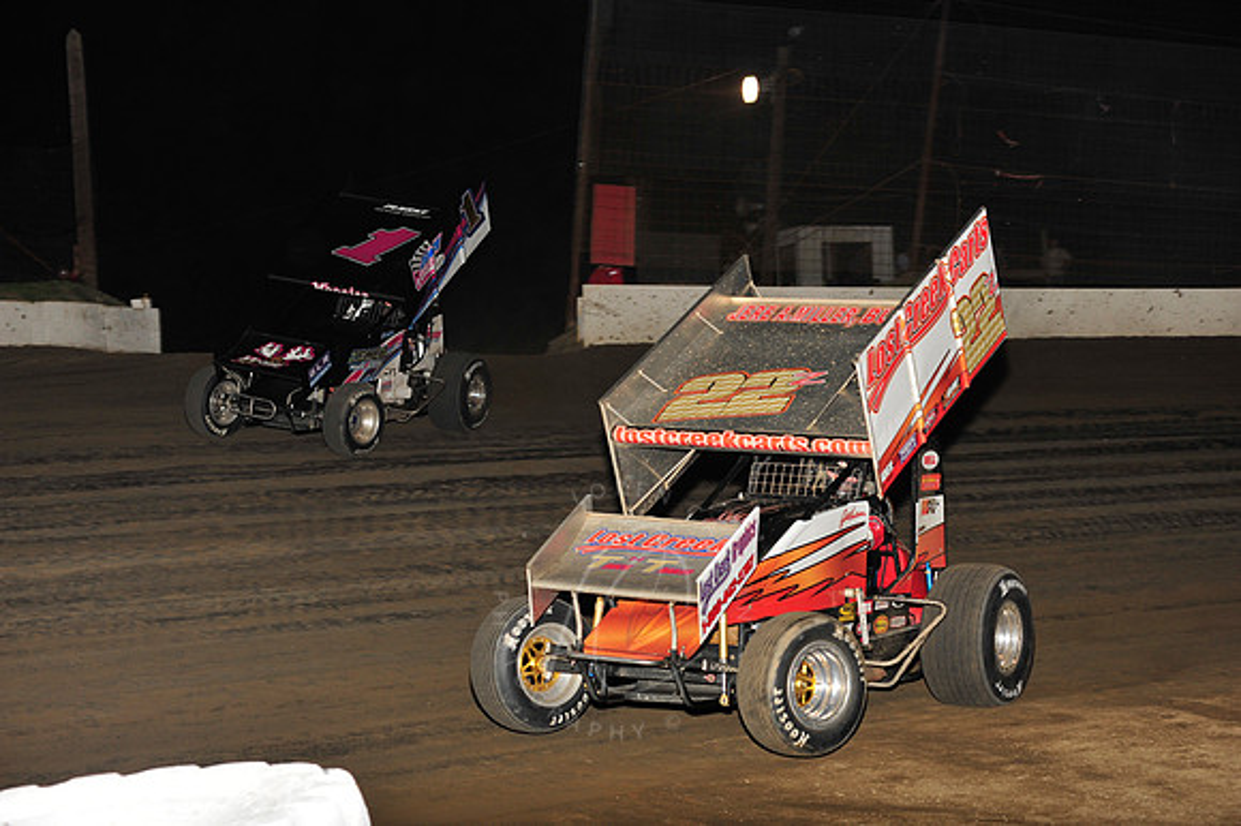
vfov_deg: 17.0
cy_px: 413
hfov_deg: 25.4
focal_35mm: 80
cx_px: 620
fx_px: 2756
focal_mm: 80
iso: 800
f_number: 6.3
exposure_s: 1/320
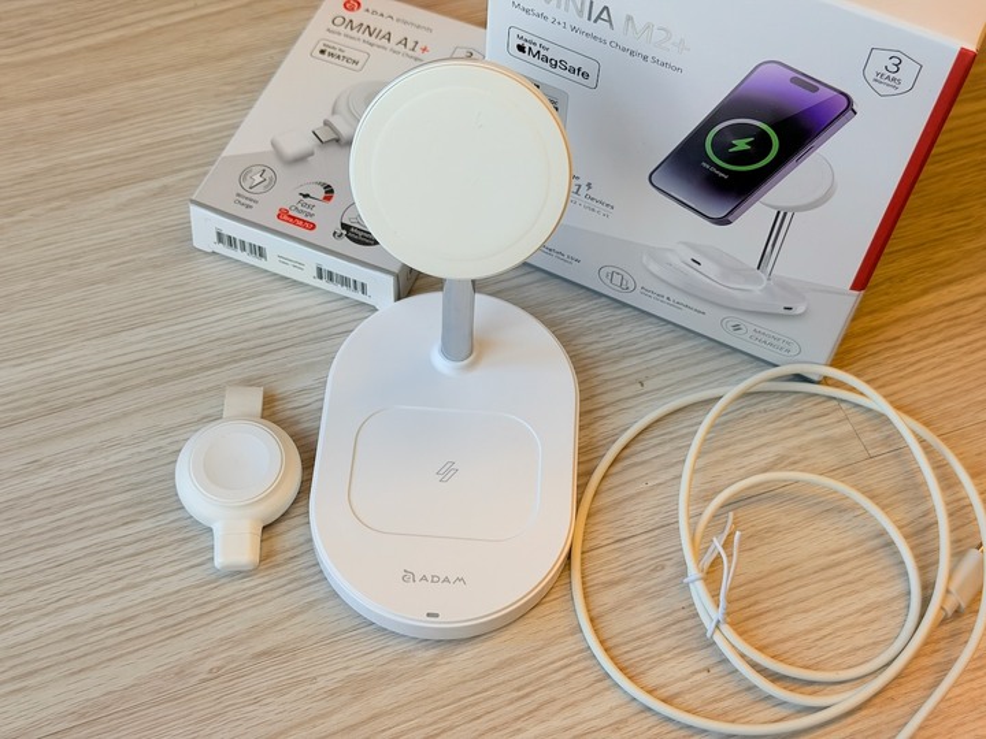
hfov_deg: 39.7
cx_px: 493
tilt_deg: -58.4
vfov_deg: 30.3
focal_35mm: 48
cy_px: 370
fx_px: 1367
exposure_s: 1/60
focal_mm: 6.76
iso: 64
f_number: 1.78
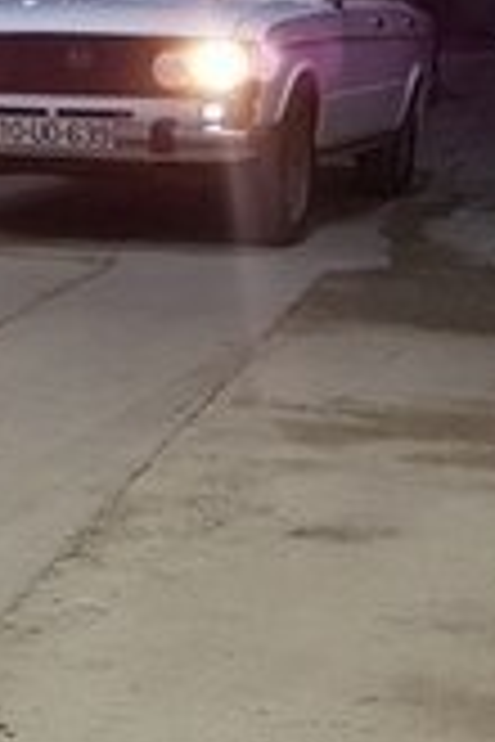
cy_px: 164
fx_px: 2227
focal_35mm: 108
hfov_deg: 10.8
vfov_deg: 18.8
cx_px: -693
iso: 80
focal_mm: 4.2
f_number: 1.7
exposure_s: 1/50
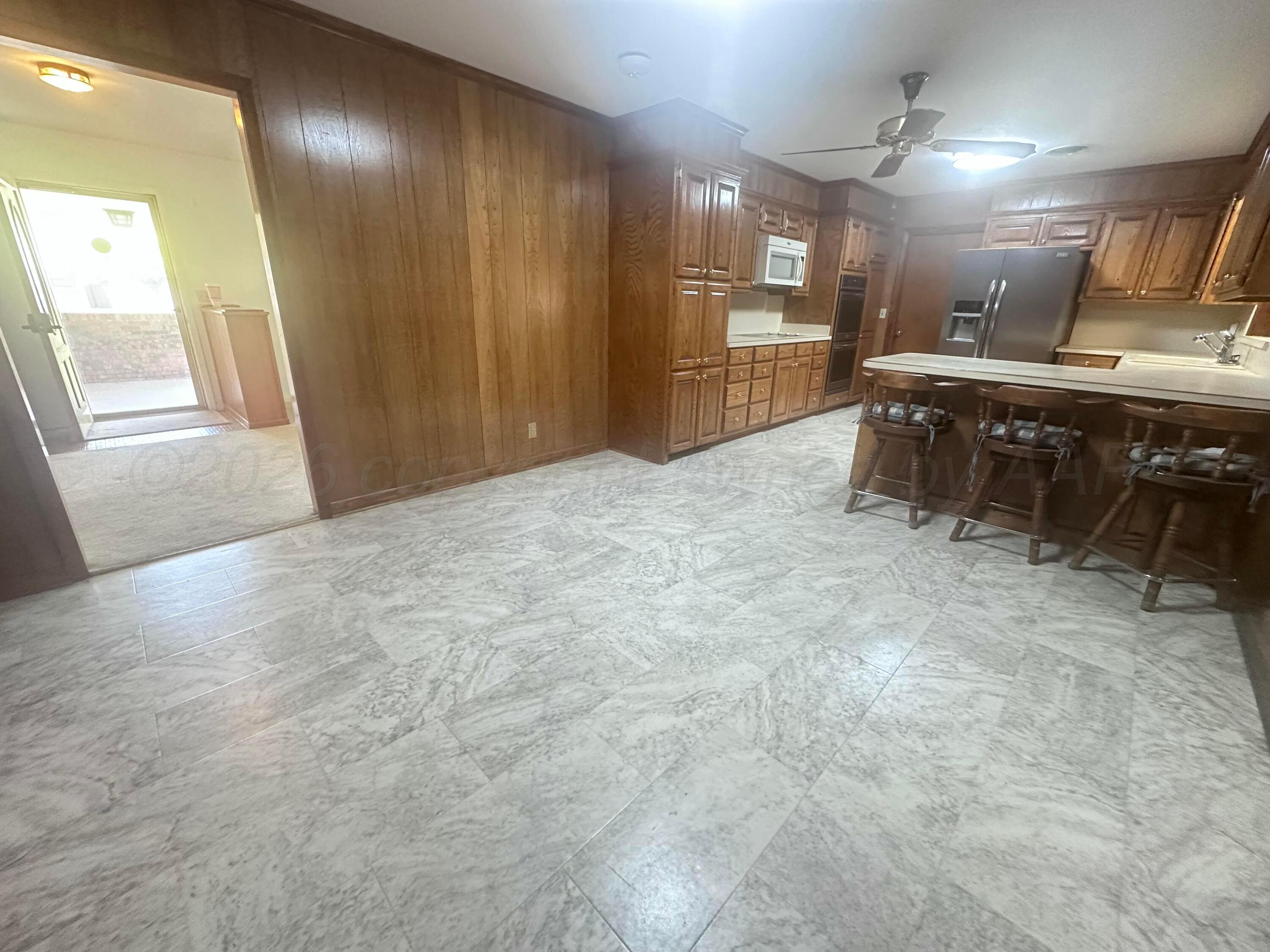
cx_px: 635
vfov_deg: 85.7
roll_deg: -1.1
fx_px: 514
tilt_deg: -18.4
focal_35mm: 14
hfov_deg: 102.1
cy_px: 476
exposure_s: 1/60
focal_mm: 2.22
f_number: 2.2
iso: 640
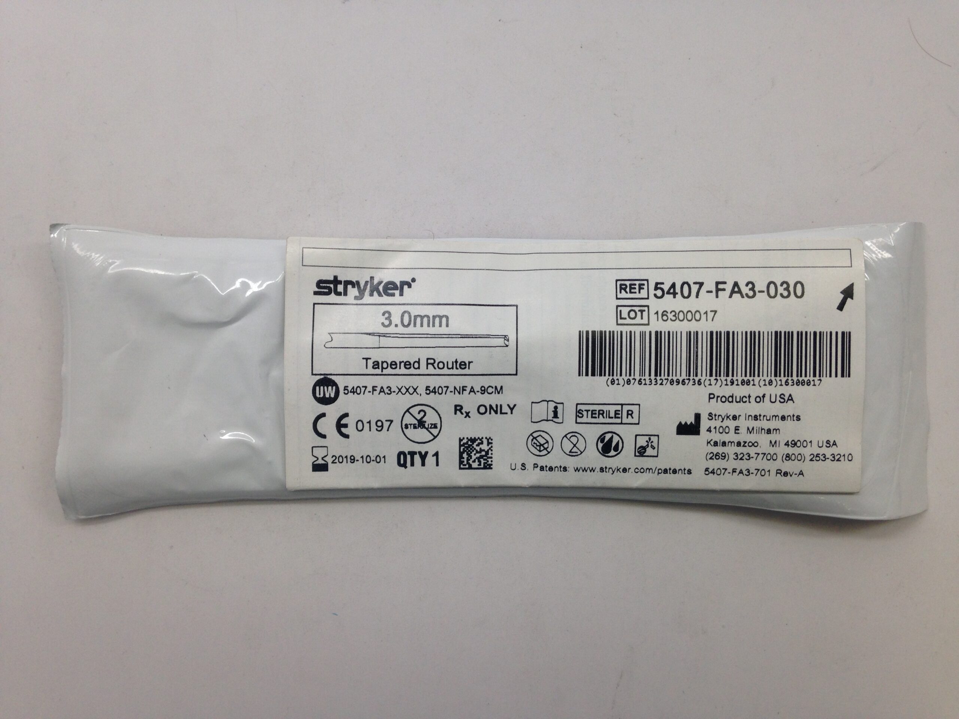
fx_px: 914
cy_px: 360
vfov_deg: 42.9
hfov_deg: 55.4
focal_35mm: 33
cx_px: 480
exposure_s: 1/60
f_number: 2.4
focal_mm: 4.12
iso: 50
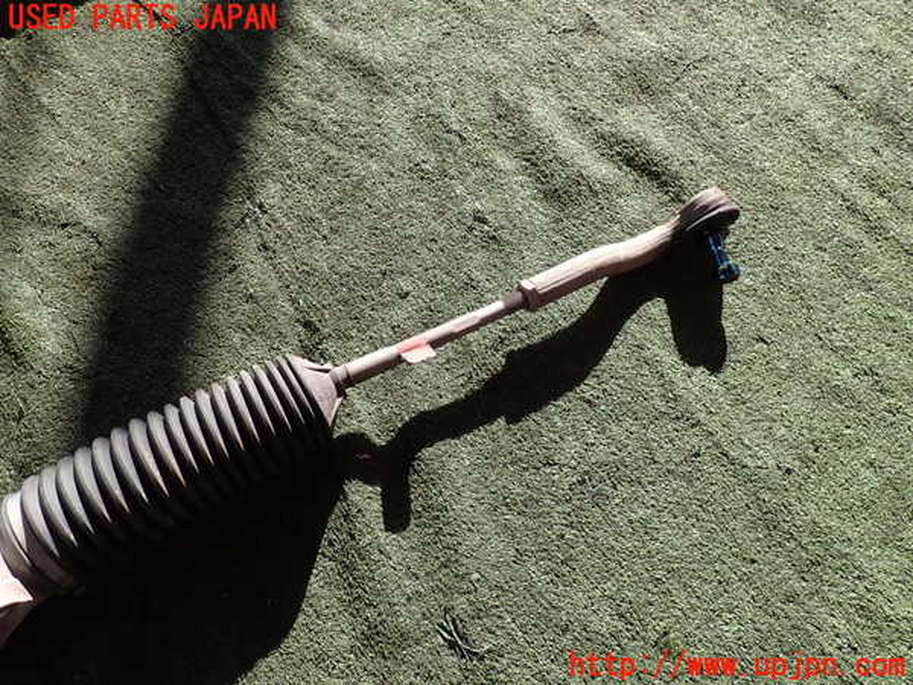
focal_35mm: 25
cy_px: 342
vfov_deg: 54.9
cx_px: 456
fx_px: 659
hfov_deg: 69.4
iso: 100
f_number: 2.8
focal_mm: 4.5
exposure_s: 1/320
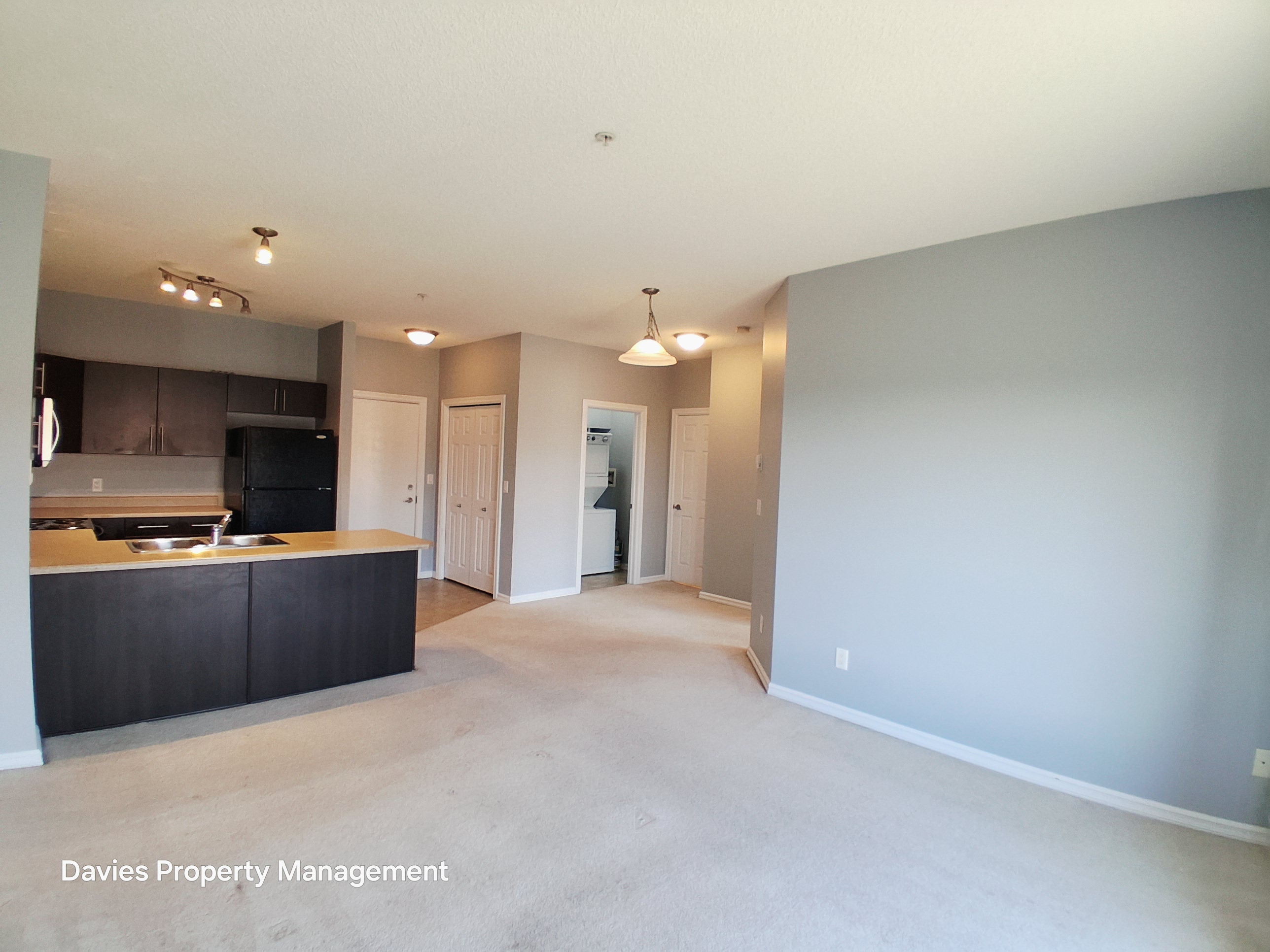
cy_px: 476
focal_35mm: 17
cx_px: 635
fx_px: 624
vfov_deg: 74.7
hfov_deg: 91.0
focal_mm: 1.4
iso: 160
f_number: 2.2
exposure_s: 1/60
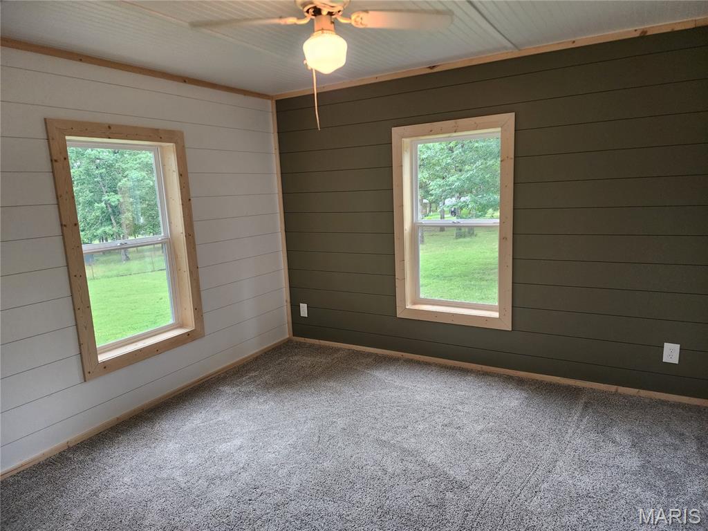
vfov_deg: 58.9
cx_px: 354
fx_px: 470
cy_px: 266
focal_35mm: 23
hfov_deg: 73.9
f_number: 1.8
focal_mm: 6.4
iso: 250
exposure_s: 1/120
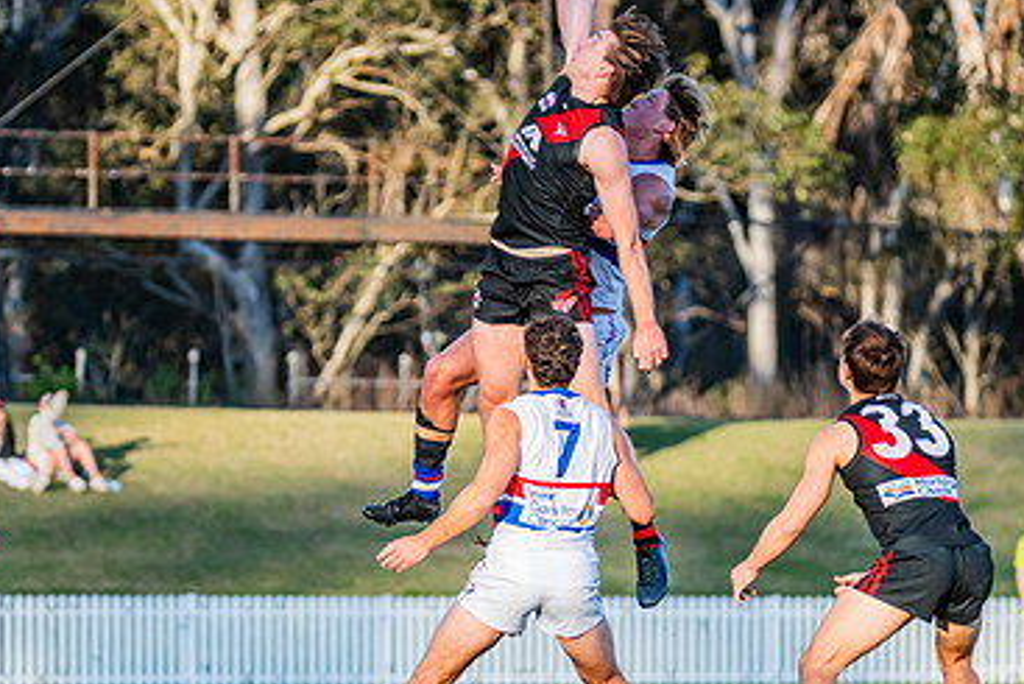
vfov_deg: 3.5
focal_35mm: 393
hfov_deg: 5.2
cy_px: 309
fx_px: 11182
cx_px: 480
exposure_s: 1/1600
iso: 800
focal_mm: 240
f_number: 4.5
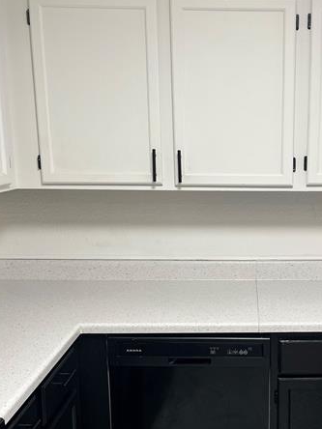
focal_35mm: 45
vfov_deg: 42.0
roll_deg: -0.8
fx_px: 558
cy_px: 245
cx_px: 254
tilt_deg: -11.3
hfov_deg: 31.4
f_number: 1.6
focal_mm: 5.1
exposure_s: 1/120
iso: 125
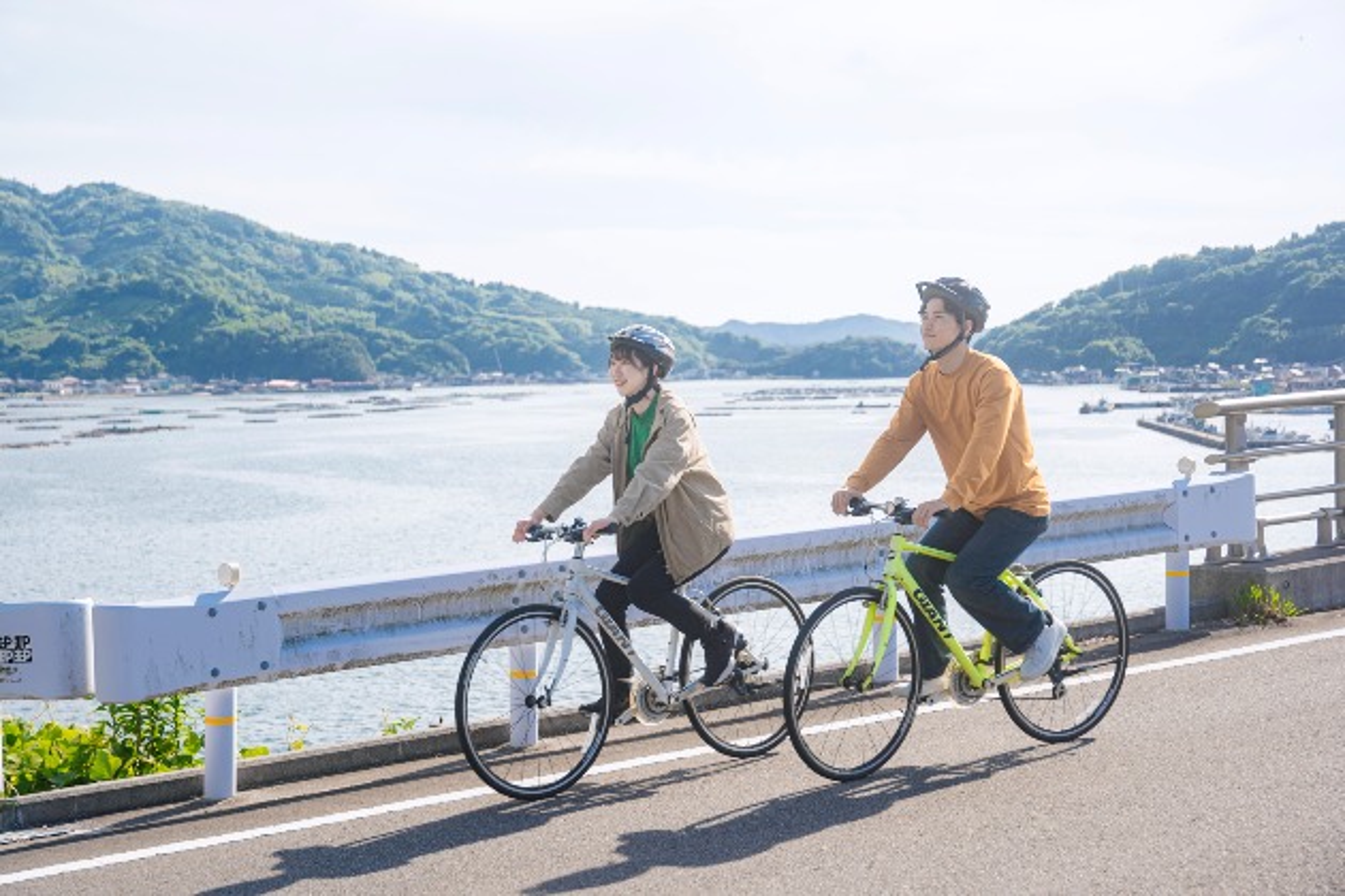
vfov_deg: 19.5
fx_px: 2615
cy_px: 448
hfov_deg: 28.8
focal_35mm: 70
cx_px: 672
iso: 125
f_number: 5.6
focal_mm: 70
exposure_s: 1/320
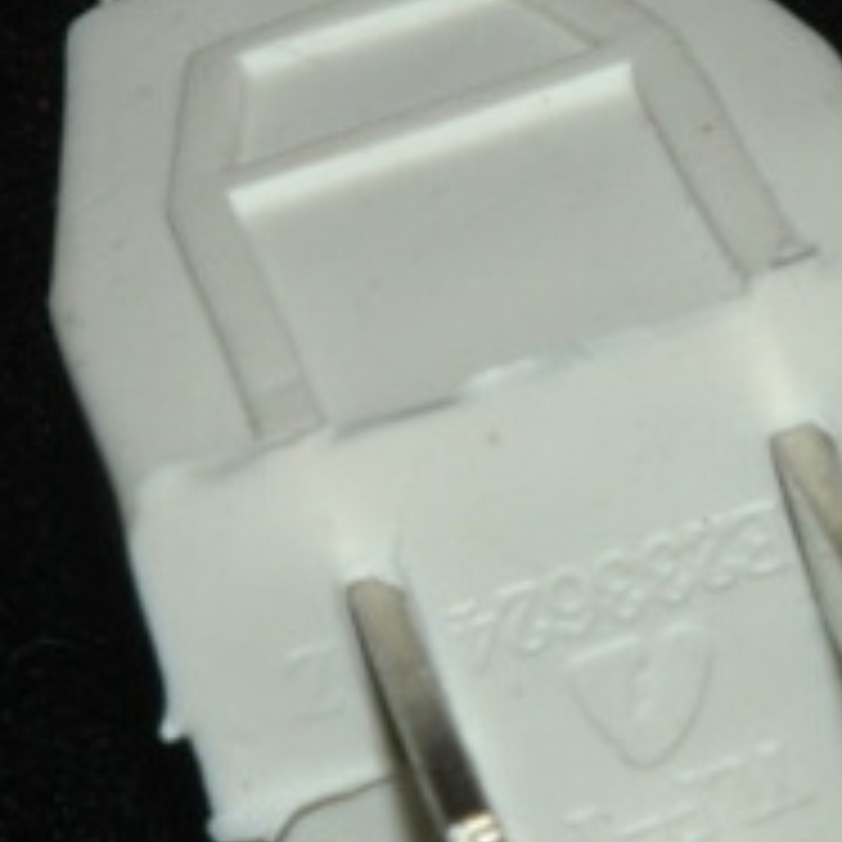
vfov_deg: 3.8
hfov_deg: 3.8
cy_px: 511
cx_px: 1027
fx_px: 12604
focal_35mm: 458
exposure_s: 1/60
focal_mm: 70
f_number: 20
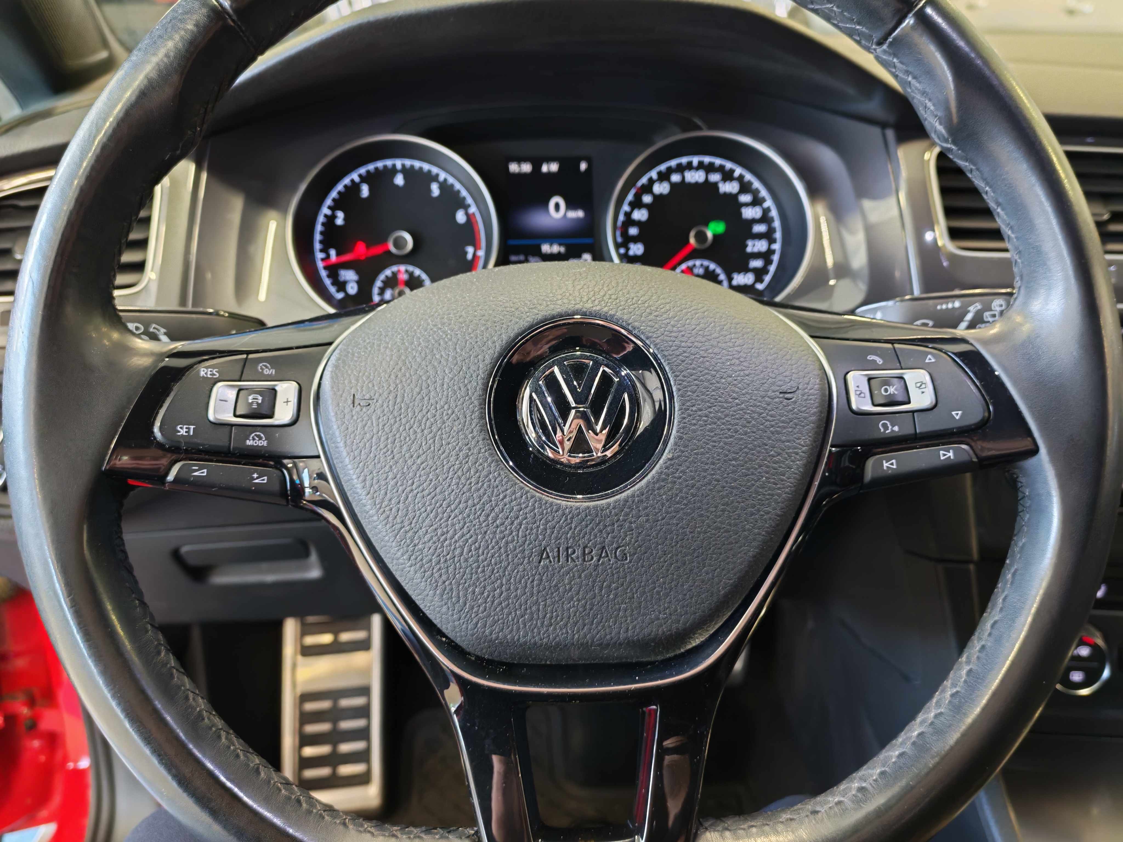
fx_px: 1006
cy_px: 421
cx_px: 562
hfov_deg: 58.4
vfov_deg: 45.4
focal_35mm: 31
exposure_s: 1/50
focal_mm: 6.12
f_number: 1.9
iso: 800
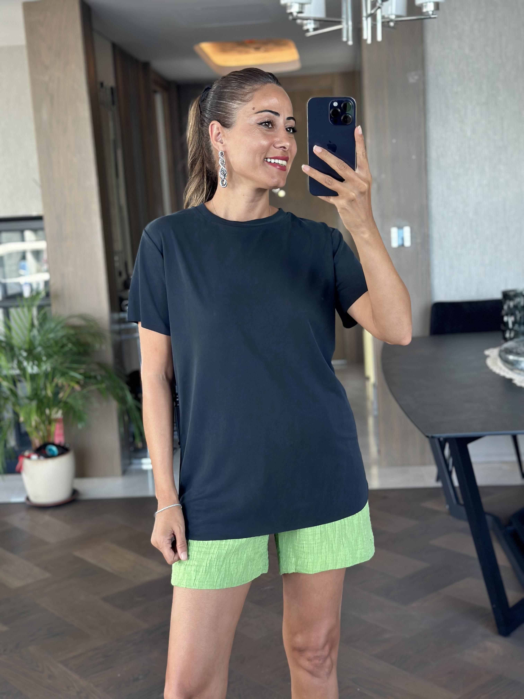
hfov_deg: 30.3
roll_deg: +3.6
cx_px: 262
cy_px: 350
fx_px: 969
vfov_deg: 39.7
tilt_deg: -17.7
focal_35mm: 48
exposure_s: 1/60
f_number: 1.78
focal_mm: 6.86
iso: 125
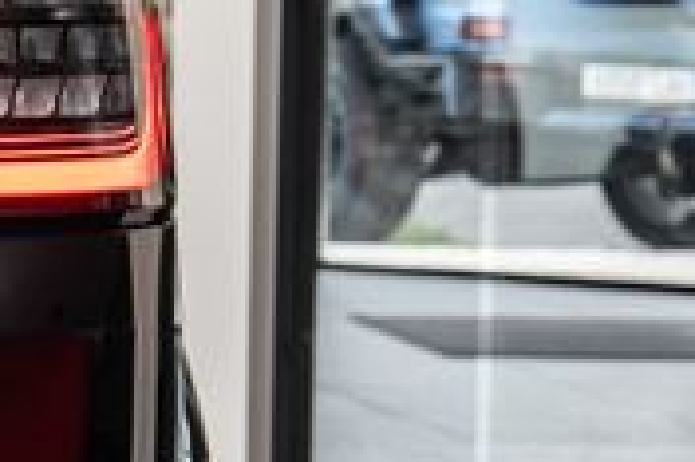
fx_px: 6268
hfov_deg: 6.0
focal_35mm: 325
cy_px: 263
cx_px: -1070
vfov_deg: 4.2
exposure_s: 1/50
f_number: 5.4
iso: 500
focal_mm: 52
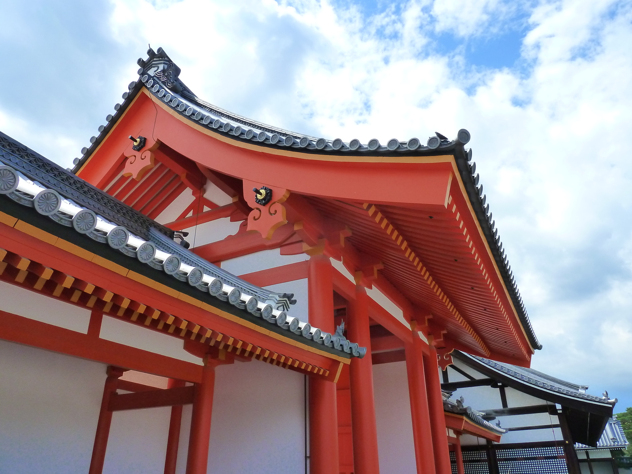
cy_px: 237
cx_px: 316
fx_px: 456
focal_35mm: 25
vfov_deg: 54.9
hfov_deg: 69.4
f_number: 4.5
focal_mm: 4.1
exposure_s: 1/400
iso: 200
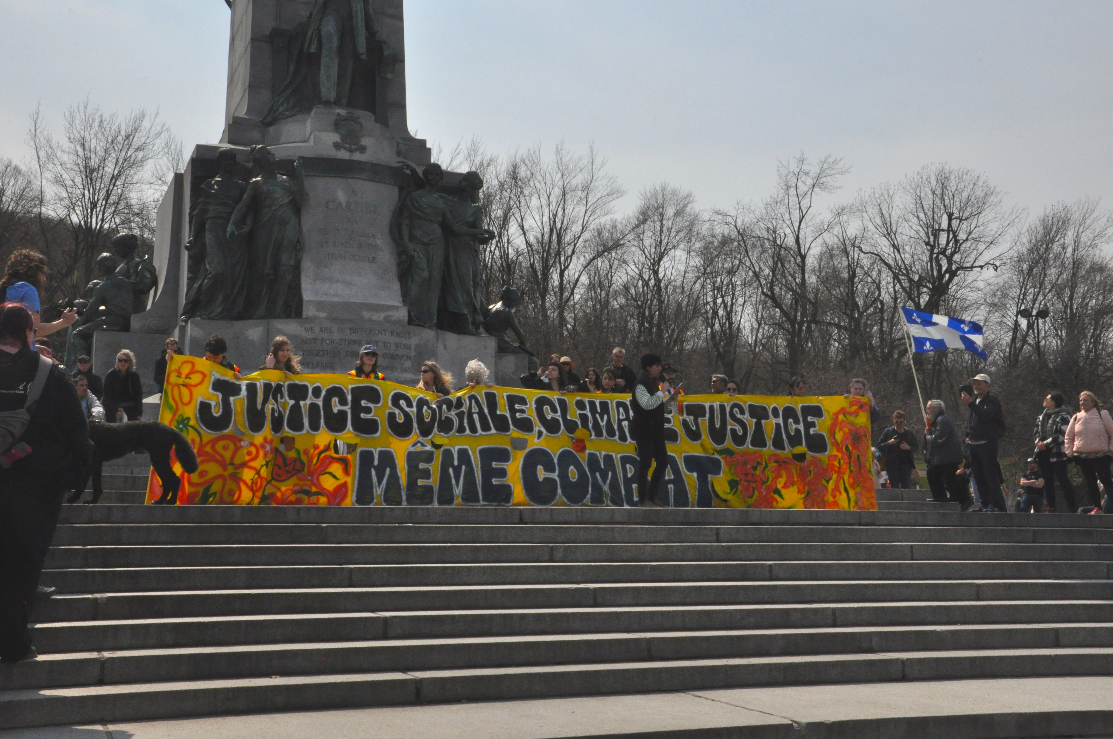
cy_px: 370
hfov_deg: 46.4
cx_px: 556
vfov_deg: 31.8
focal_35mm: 42
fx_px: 1297
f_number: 25
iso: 1100
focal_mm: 28
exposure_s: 1/1250
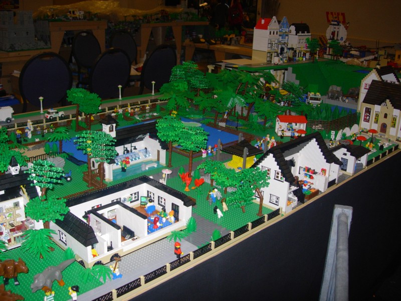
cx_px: 200
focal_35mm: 38
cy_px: 150
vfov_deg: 37.7
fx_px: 440
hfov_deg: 49.0
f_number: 2.8
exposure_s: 1/64
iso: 79
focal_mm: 7.8
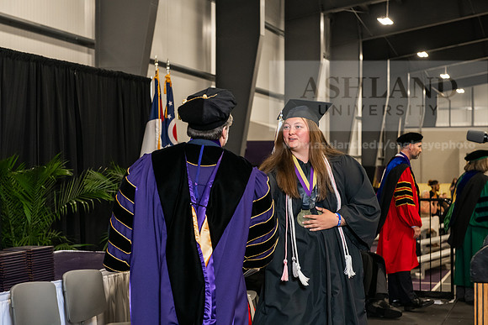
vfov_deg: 20.6
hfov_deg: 30.5
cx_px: 244
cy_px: 162
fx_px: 895
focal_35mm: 66
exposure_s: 1/200
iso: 2500
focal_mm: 66
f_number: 5
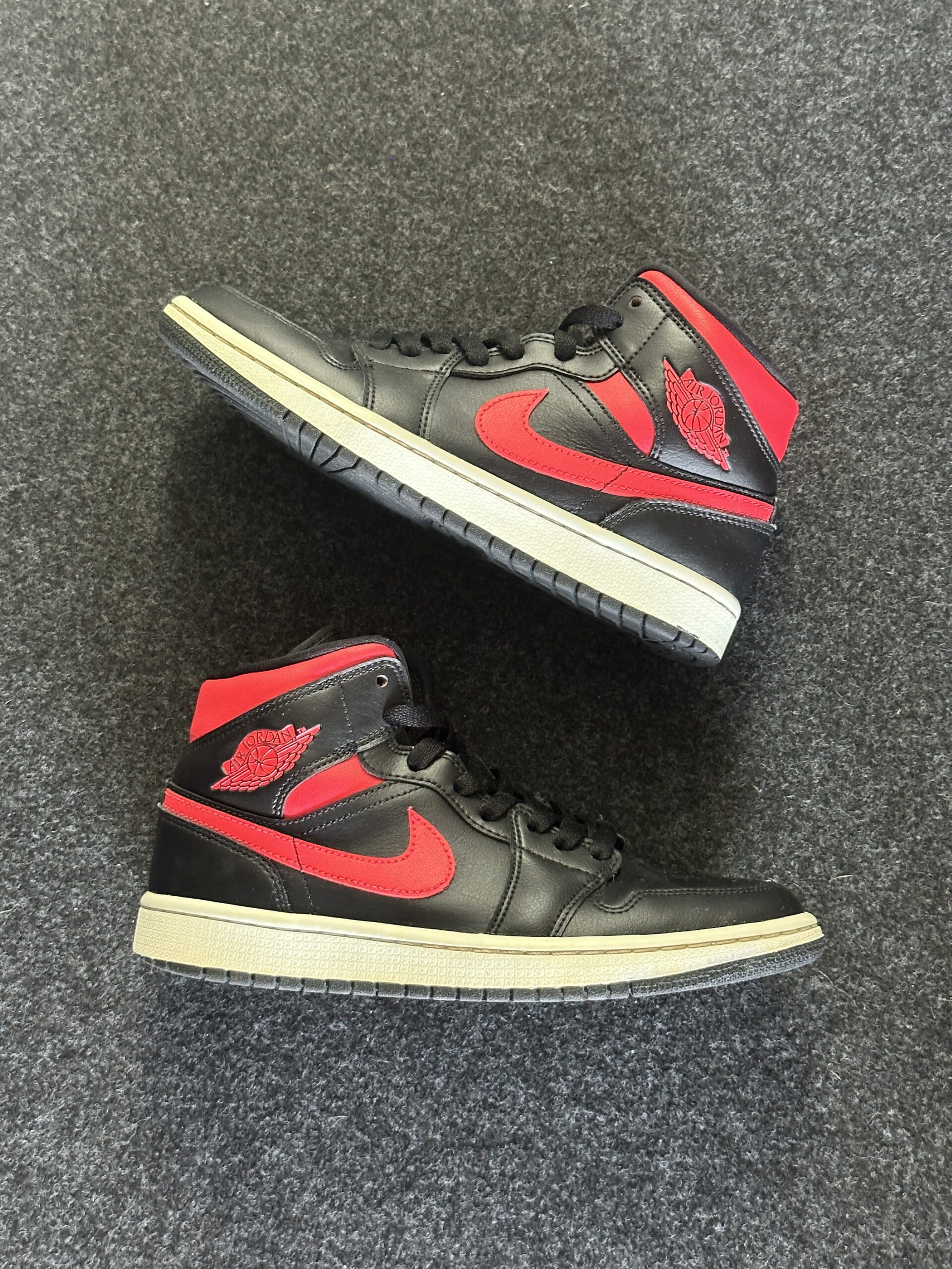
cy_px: 634
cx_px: 476
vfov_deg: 39.7
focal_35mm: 48
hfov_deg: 30.3
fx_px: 1760
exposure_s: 1/33
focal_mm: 6.86
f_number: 1.78
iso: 400
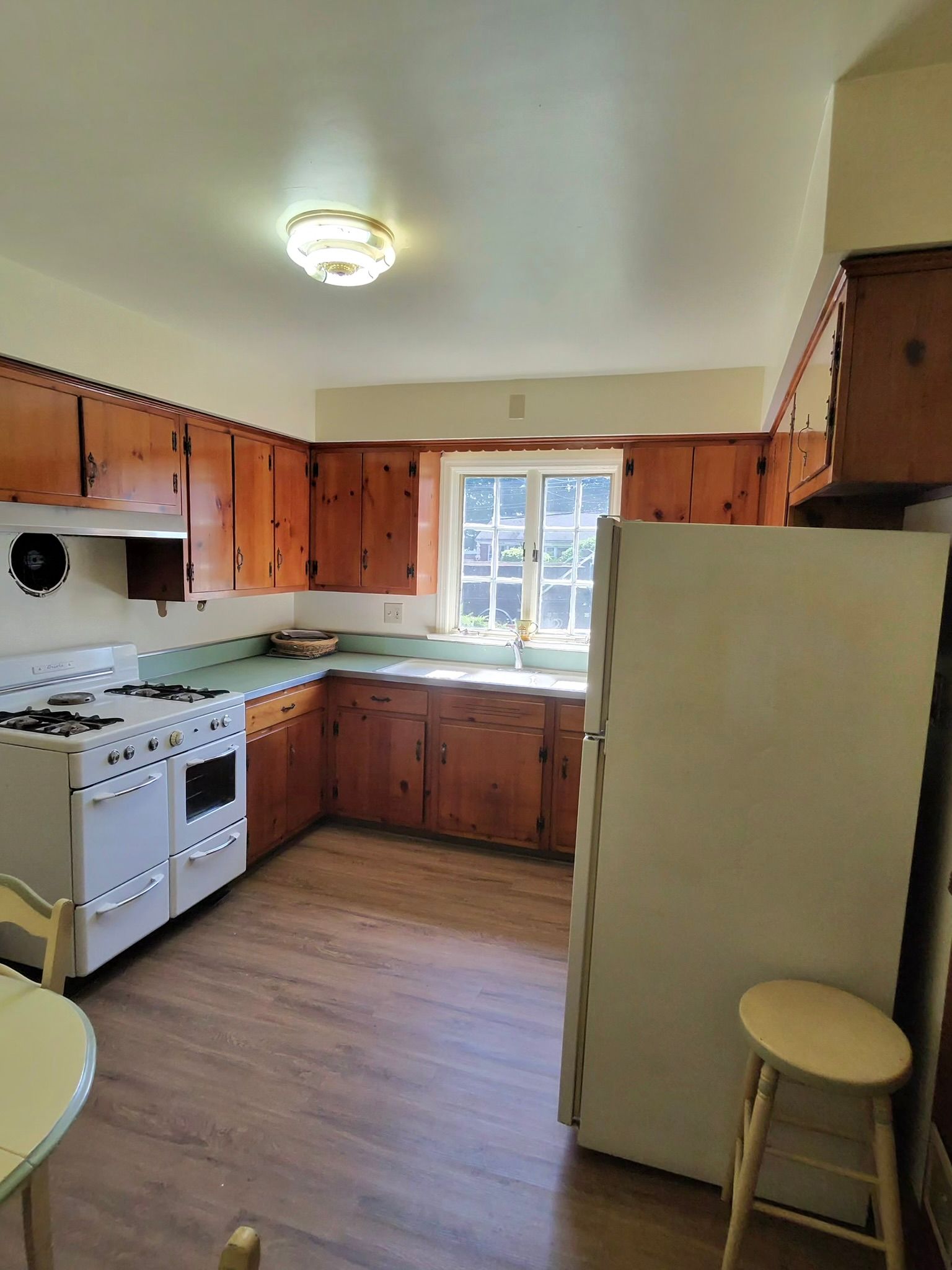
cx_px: 476
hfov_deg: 89.9
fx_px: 477
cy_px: 635
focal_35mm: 13
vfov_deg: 106.2
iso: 89
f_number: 2.2
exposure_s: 1/120
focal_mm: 2.24
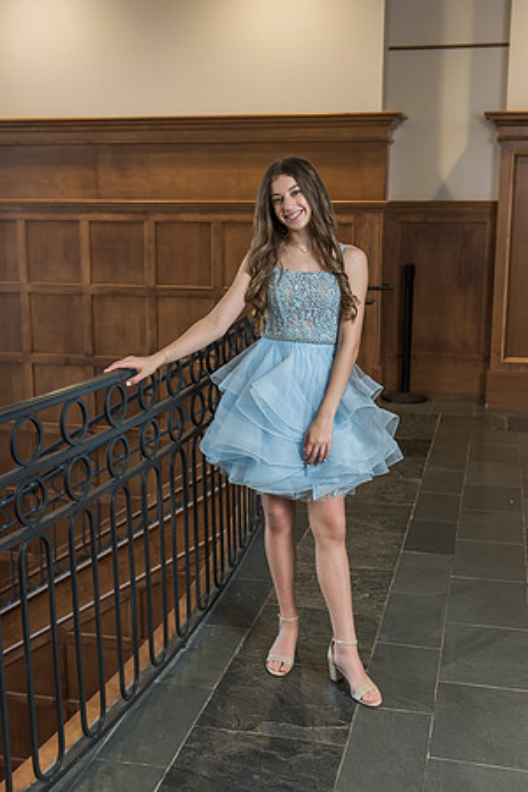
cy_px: 396
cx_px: 264
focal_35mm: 44
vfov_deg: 44.5
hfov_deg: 30.5
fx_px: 968
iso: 800
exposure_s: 1/125
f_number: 4
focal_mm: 44
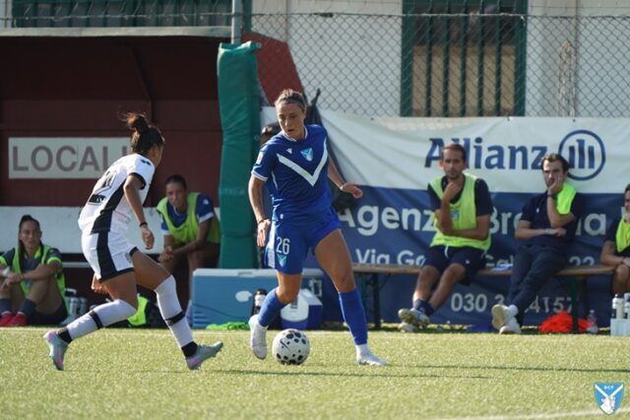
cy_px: 210
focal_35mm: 600
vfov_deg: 2.3
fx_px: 10494
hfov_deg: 3.4
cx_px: 315
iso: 2000
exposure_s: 1/2500
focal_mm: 600
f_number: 6.3
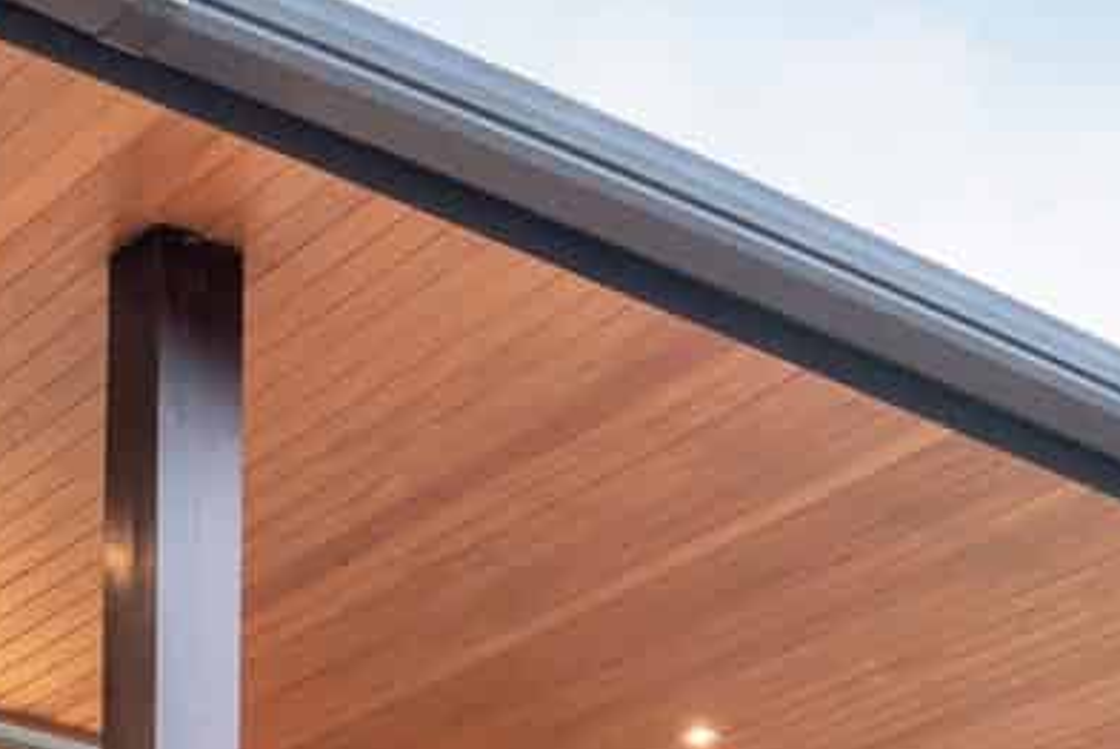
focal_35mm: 102
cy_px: 1921
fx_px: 3176
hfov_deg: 20.0
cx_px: 469
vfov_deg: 10.9
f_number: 8
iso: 100
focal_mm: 16
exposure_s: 1/2.5
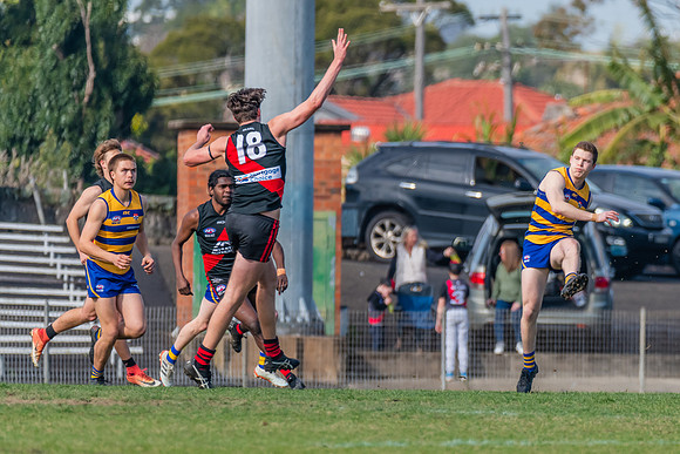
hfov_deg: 3.1
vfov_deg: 2.1
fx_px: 12407
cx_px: 525
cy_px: 305
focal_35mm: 657
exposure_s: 1/1600
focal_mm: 420
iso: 640
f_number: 6
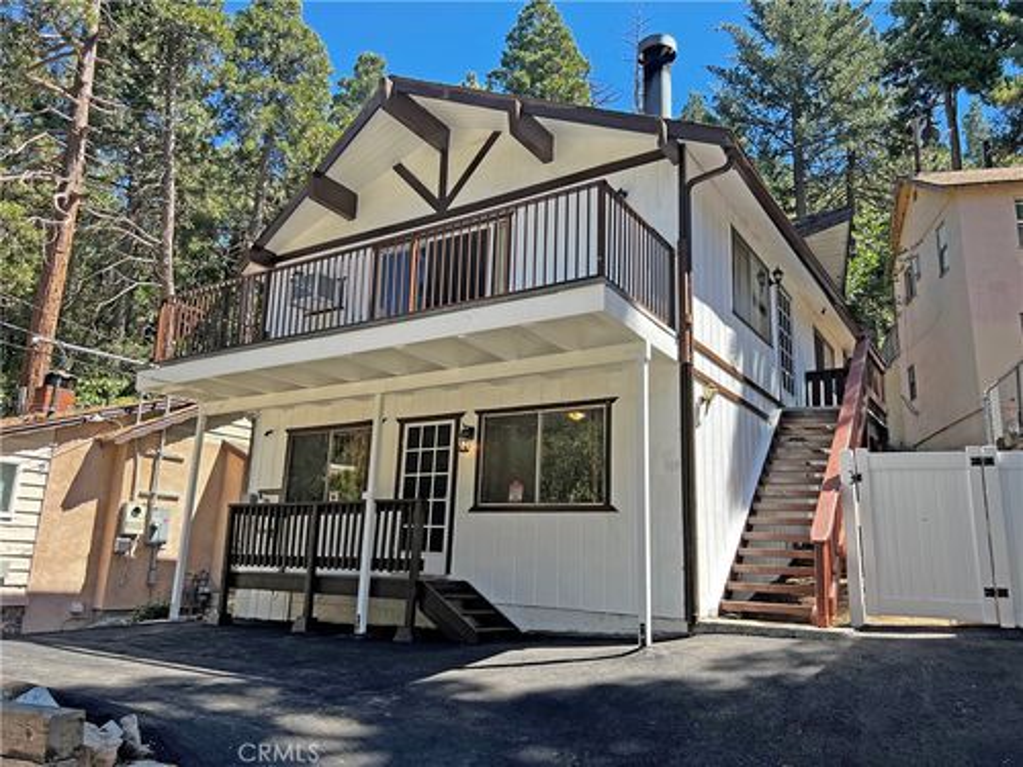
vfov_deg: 53.1
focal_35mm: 26
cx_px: 512
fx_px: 768
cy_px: 384
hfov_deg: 67.3
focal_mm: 5.7
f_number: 1.5
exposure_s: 1/1038
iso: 50
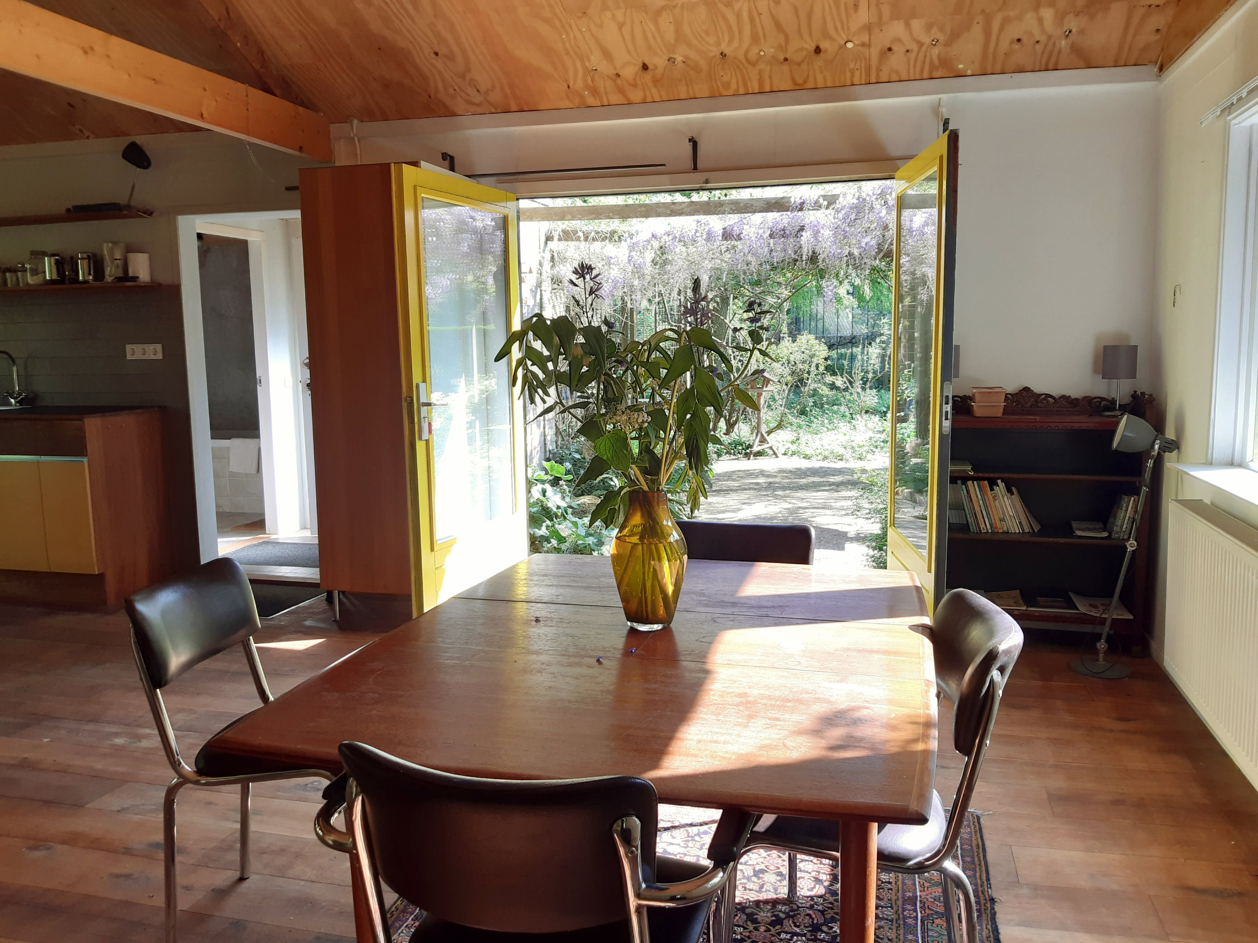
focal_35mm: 26
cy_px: 472
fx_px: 945
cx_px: 629
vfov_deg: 53.1
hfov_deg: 67.3
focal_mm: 3.92
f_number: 1.7
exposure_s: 1/163
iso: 40
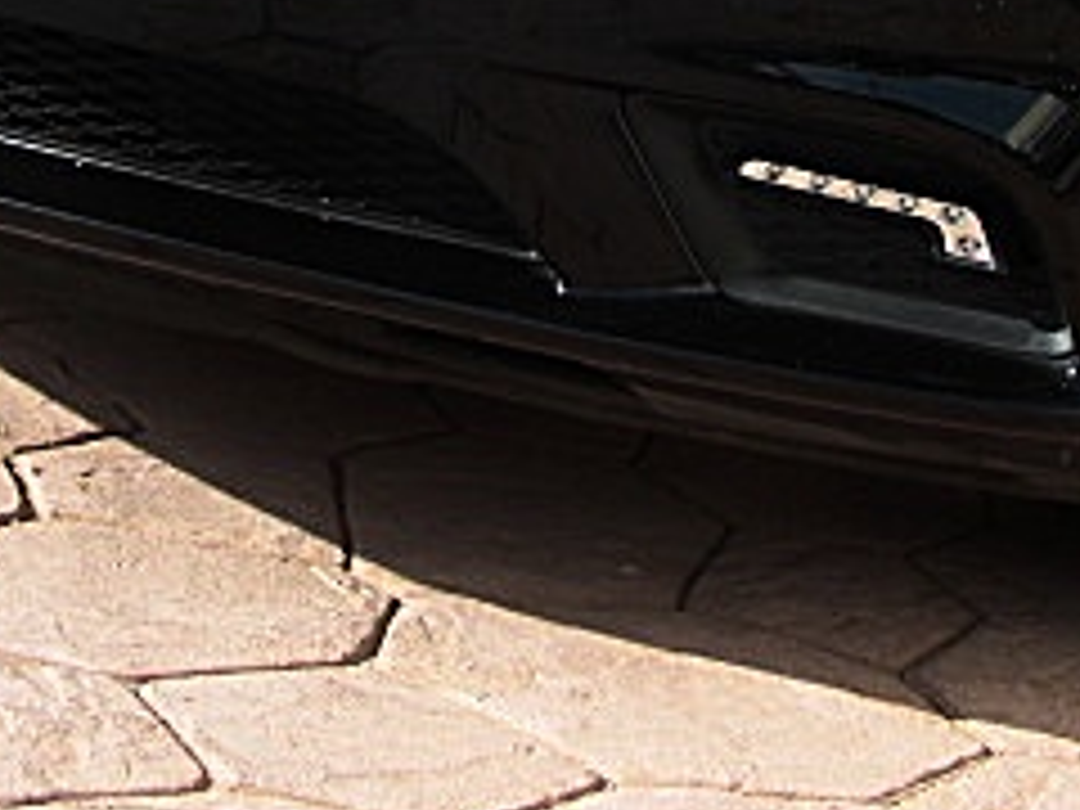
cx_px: 652
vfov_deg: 14.9
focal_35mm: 96
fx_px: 2995
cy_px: -144
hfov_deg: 20.4
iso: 50
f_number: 2.8
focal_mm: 6.3
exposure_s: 1/320
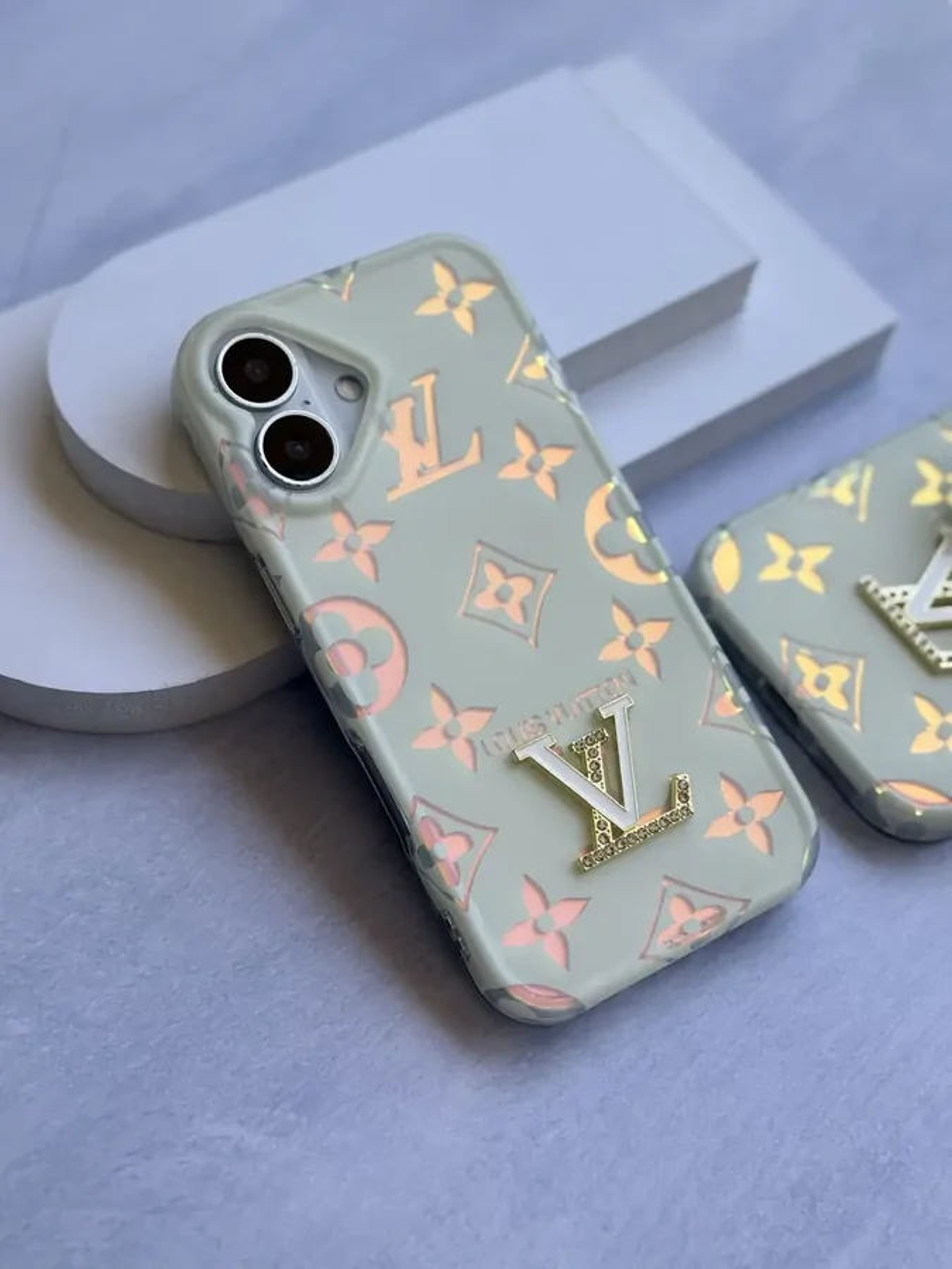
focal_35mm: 48
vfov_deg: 39.7
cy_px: 634
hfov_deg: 30.3
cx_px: 476
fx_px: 1760
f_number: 1.78
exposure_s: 1/1203
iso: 64
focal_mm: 6.76
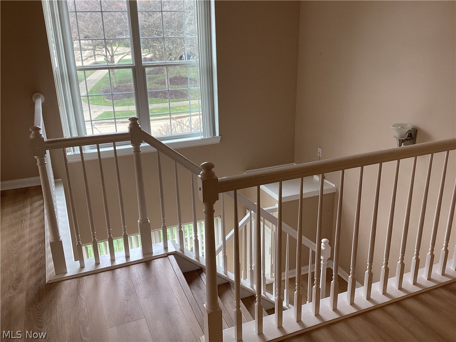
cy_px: 171
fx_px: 408
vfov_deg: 45.4
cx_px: 228
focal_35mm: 31
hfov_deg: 58.4
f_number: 2.4
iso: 64
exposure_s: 1/100
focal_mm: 3.3
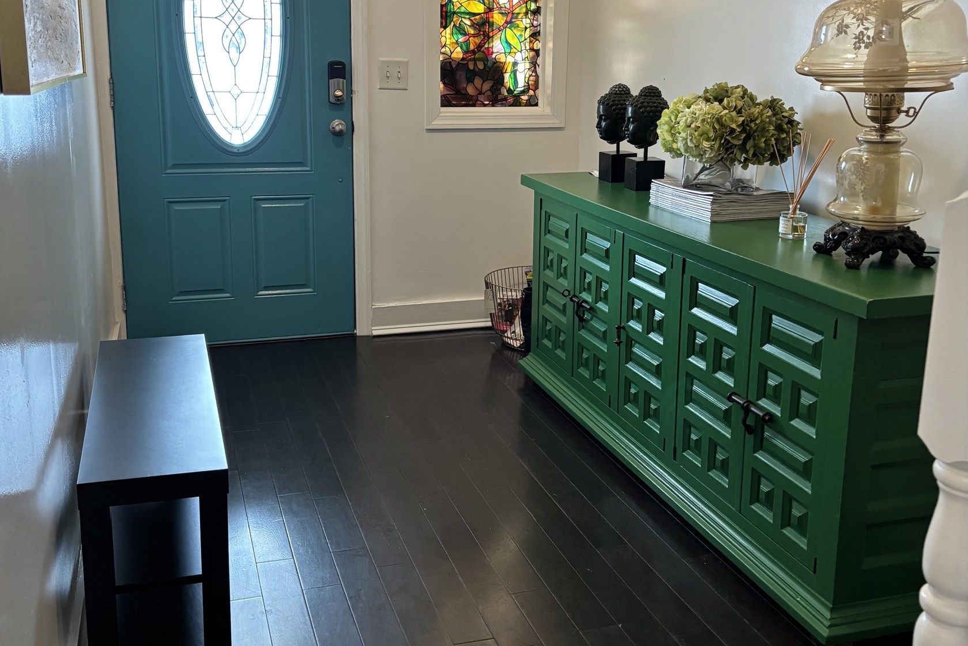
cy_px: 255
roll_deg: -1.0
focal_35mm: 37
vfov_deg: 35.8
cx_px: 474
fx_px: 995
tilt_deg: -12.5
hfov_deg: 51.9
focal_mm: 5.96
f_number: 1.6
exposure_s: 1/60
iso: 320
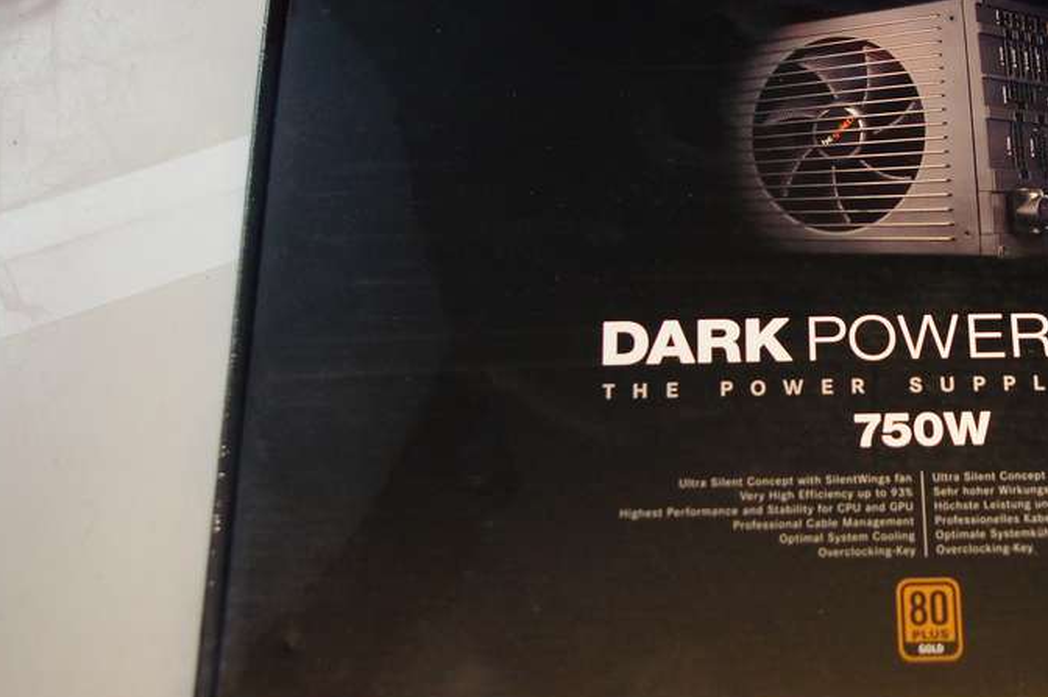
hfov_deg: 26.2
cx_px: 917
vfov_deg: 18.2
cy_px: 370
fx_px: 2182
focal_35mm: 75
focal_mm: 28
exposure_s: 1/100
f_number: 4
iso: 400
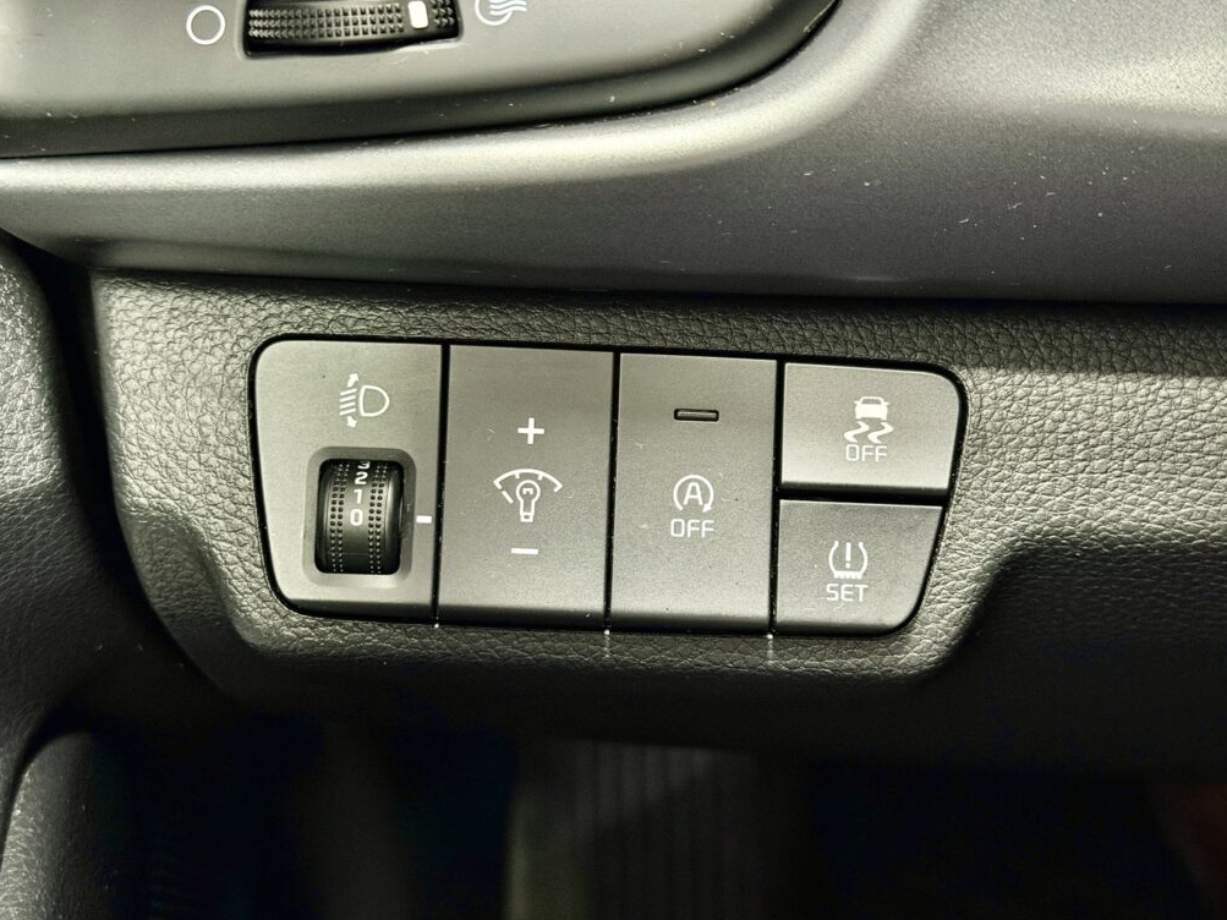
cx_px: 613
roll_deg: +1.2
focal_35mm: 49
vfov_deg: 29.7
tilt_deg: -39.1
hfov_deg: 38.9
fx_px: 1737
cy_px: 461
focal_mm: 6.76
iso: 640
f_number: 1.78
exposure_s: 1/21
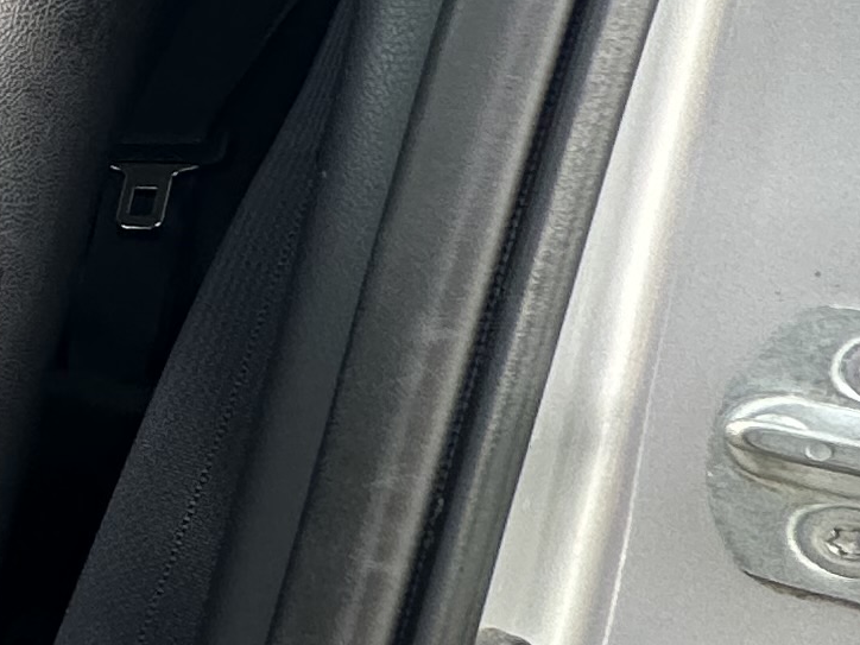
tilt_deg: -4.3
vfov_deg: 18.6
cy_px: 84
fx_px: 1938
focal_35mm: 78
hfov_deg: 13.0
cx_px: -1480
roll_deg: -6.7
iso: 64
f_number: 2.2
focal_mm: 2.22
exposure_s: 1/99
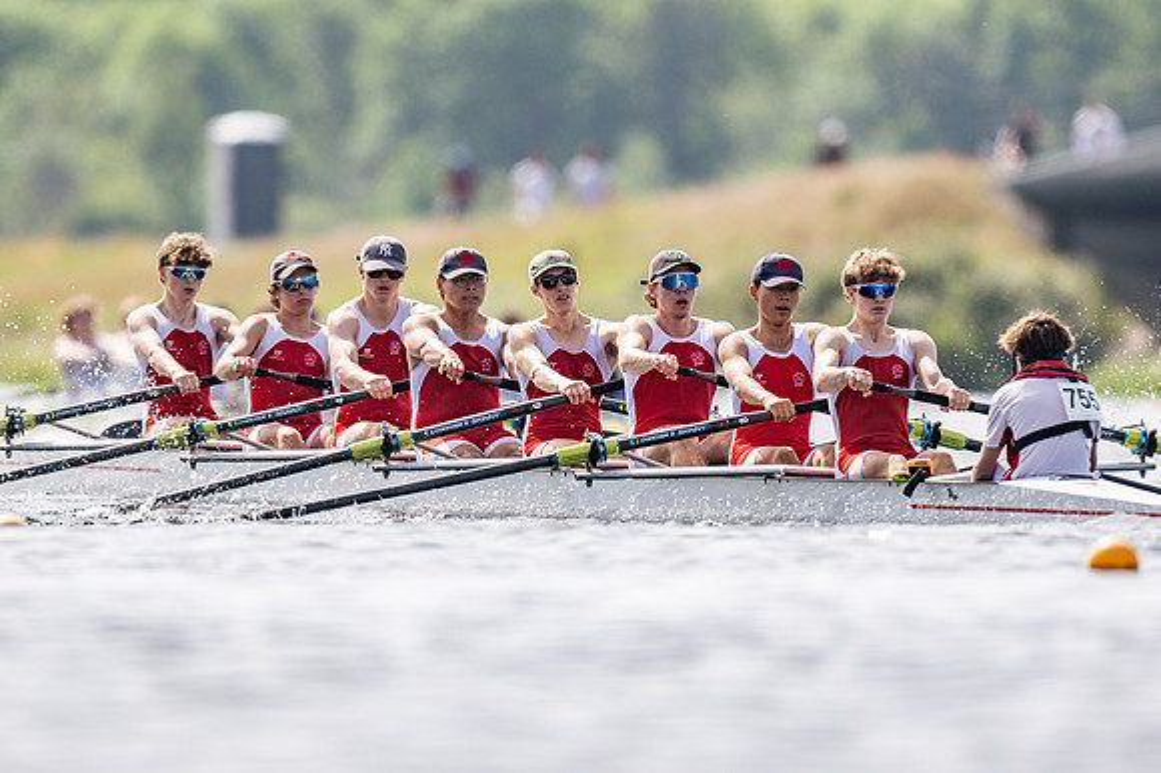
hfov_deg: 2.3
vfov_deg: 1.5
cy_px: 386
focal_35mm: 900
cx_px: 580
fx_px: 29007
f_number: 4
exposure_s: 1/2500
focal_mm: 600
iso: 160
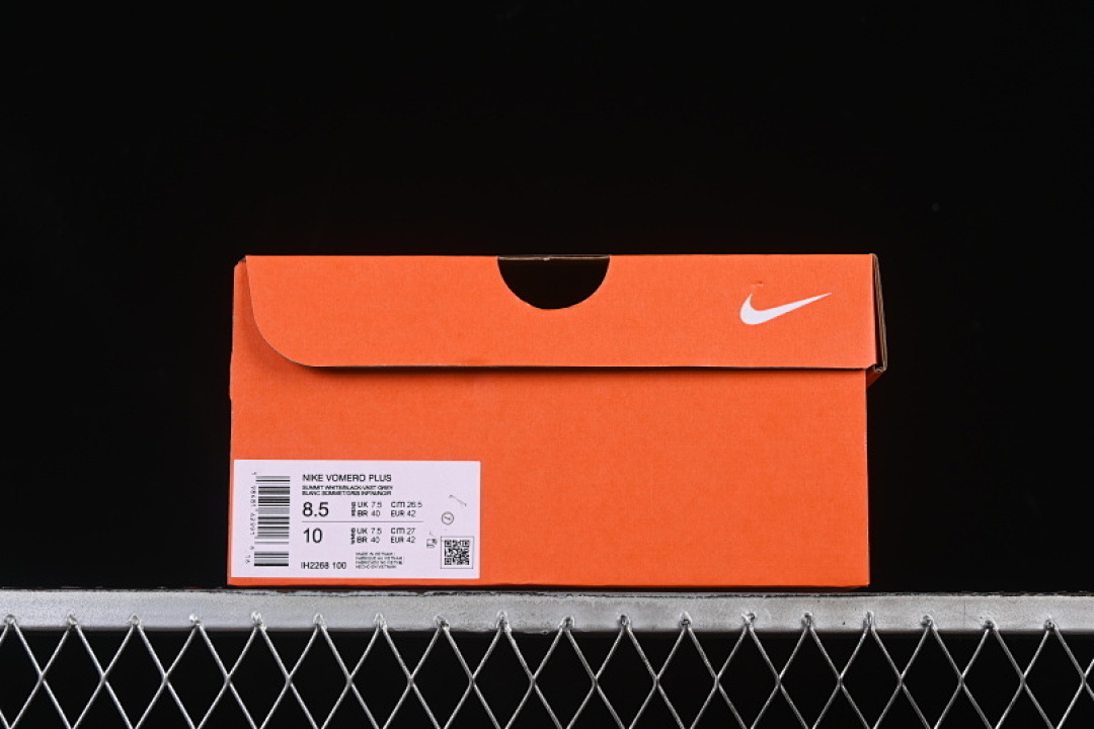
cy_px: 364
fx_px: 2279
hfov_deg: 27.0
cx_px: 547
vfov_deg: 18.2
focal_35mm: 75
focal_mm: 50
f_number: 8
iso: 160
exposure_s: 1/80
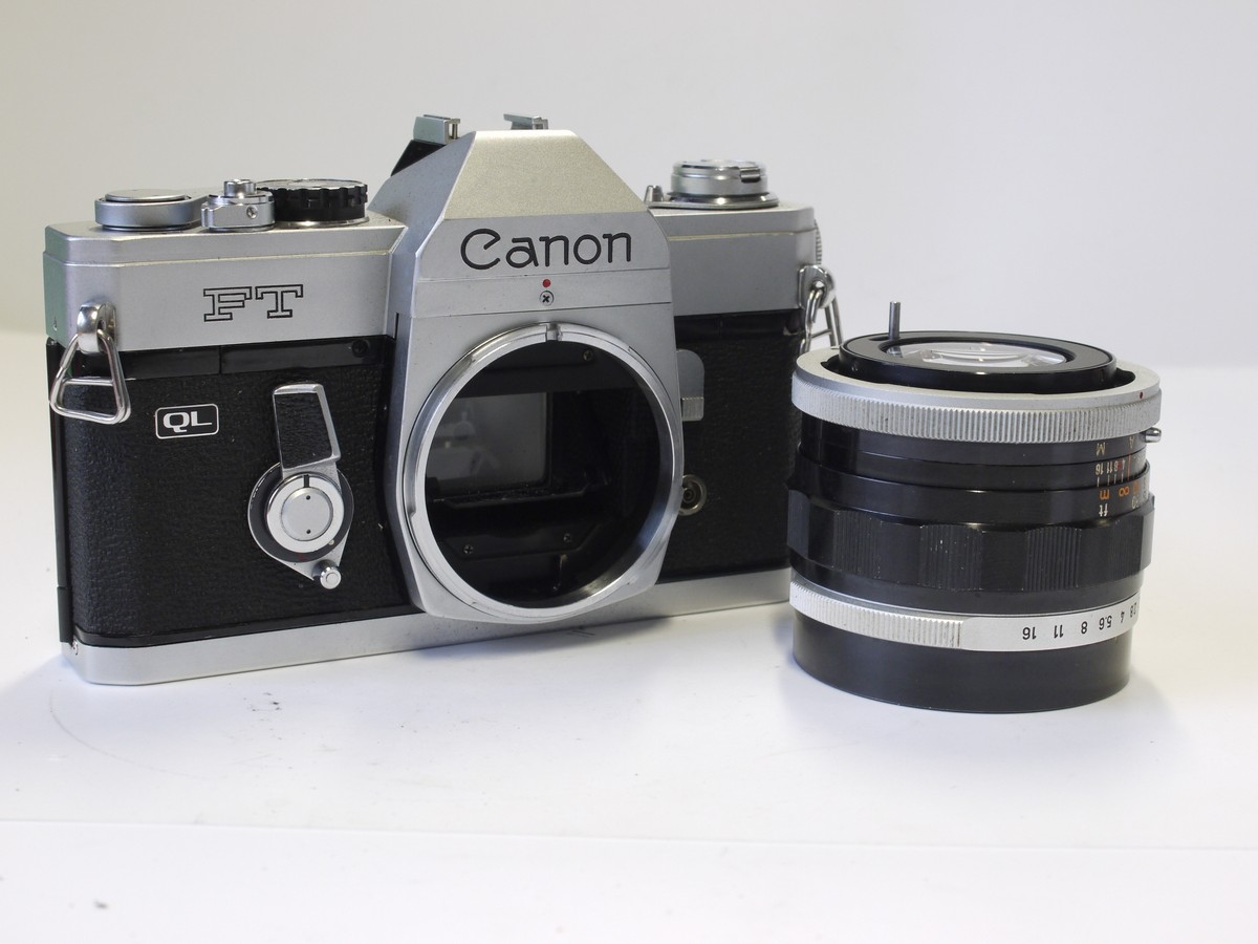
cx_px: 629
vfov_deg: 24.4
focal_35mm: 60
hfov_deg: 32.2
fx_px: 2180
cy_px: 472
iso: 400
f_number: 8
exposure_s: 1/20
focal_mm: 30
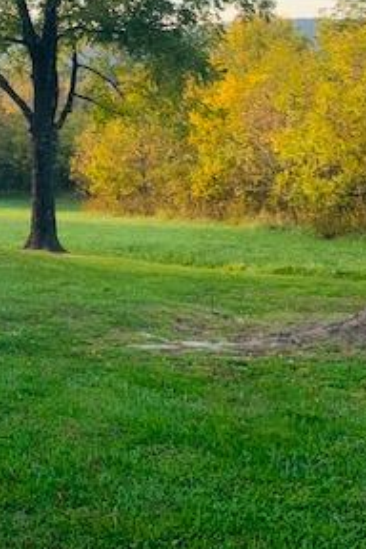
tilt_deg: -0.4
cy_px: 82
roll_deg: +1.2
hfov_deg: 22.1
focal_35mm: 60
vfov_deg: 32.2
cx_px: 40
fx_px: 915
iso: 25
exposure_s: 1/326
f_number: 1.8
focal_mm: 4.25
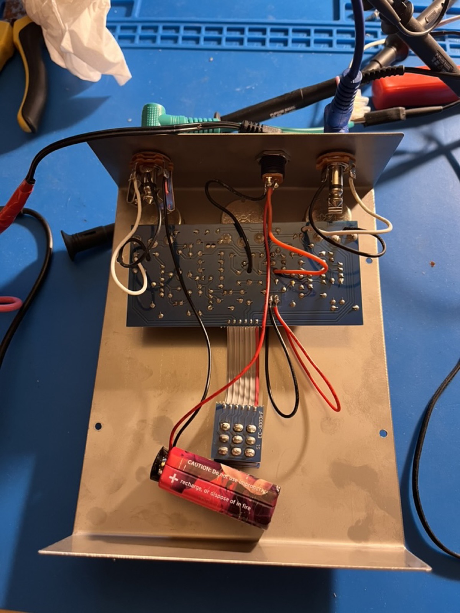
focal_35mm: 26
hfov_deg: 53.1
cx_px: 230
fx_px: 461
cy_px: 306
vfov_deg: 67.3
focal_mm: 5.1
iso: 250
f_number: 1.6
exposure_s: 1/50
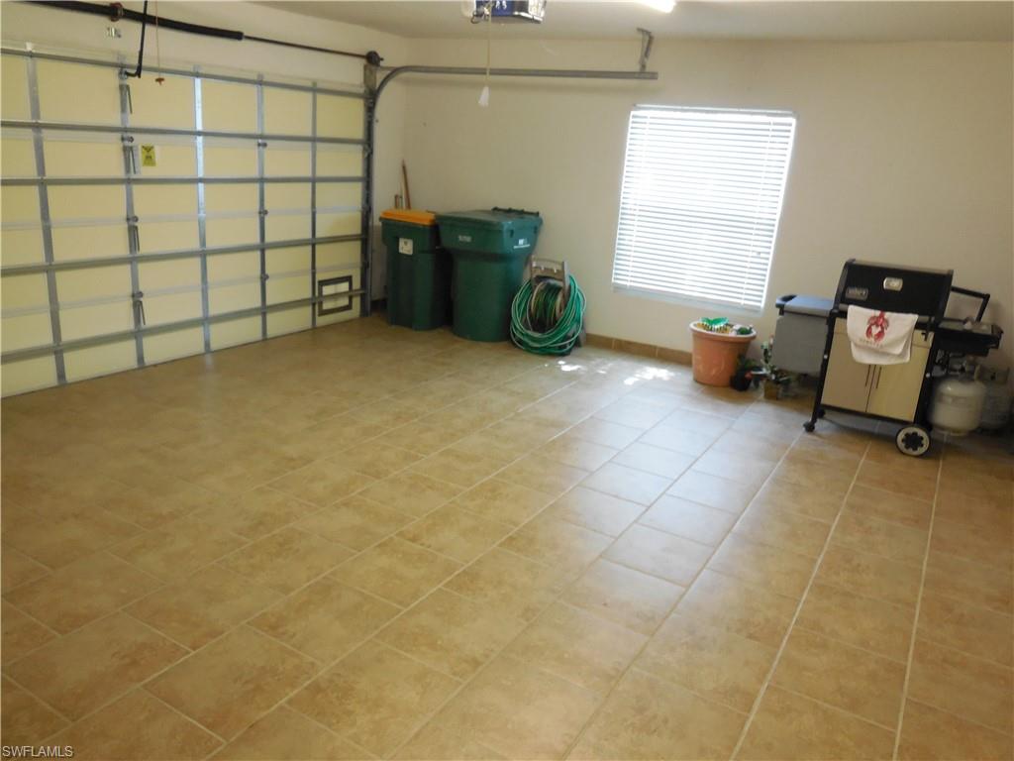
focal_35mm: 25
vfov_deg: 54.9
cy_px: 380
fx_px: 732
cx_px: 507
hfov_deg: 69.4
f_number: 3.1
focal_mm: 4.5
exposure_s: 1/25
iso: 400
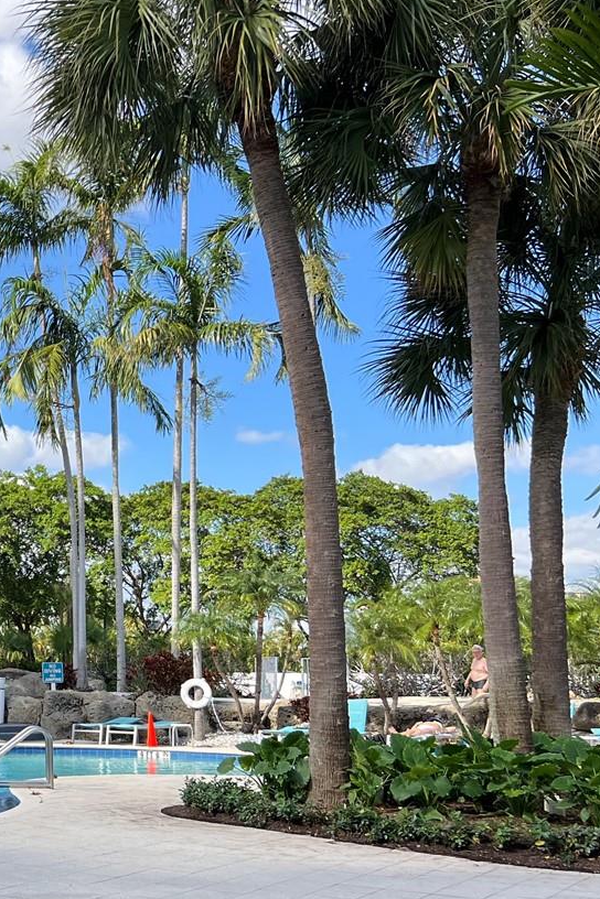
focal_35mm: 53
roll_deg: -0.5
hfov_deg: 22.6
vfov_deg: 37.3
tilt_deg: +2.6
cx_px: -197
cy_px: 565
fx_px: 1325
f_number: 1.5
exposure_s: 1/2404
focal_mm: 5.7
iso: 50
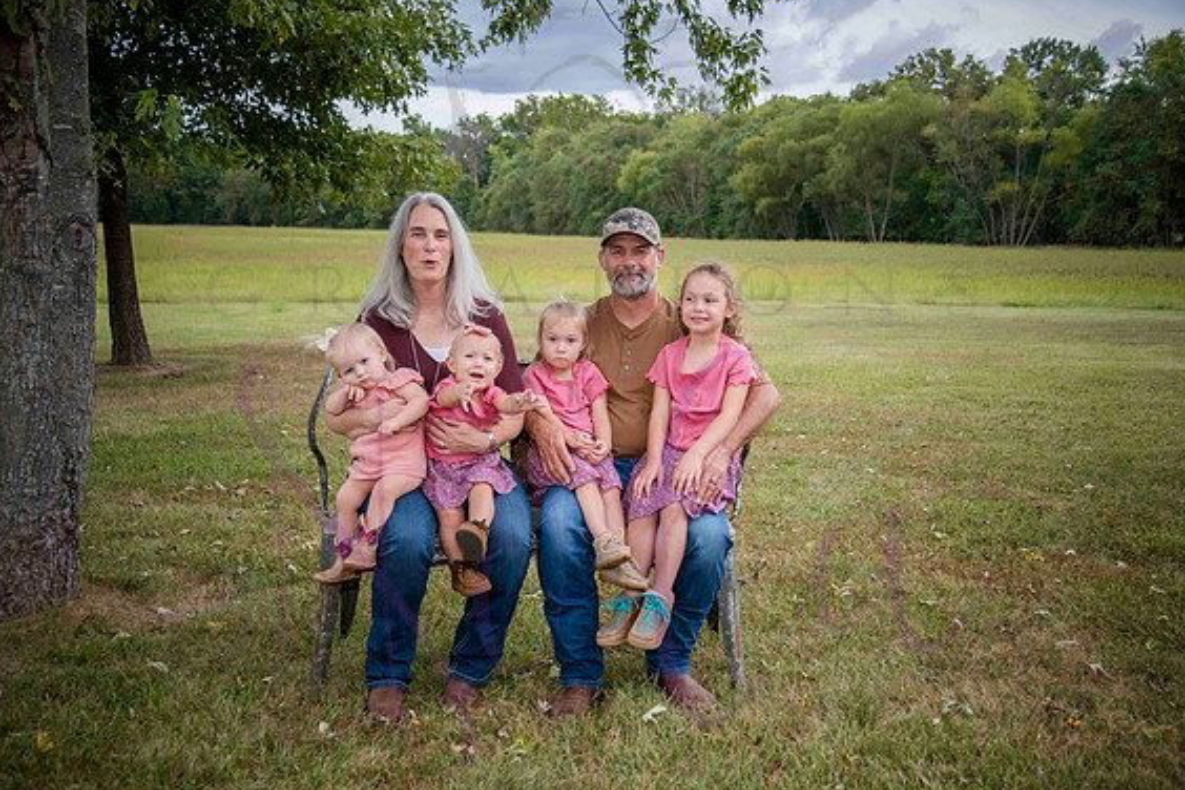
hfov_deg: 53.1
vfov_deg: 36.9
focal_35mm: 36
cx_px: 592
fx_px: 1185
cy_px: 394
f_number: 4
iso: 400
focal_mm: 35
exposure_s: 1/640
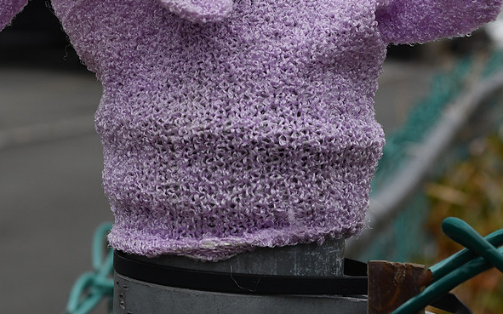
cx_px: 152
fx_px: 1795
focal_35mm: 131
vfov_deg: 9.9
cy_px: 31
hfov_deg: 15.9
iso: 200
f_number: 8
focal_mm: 46
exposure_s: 1/125
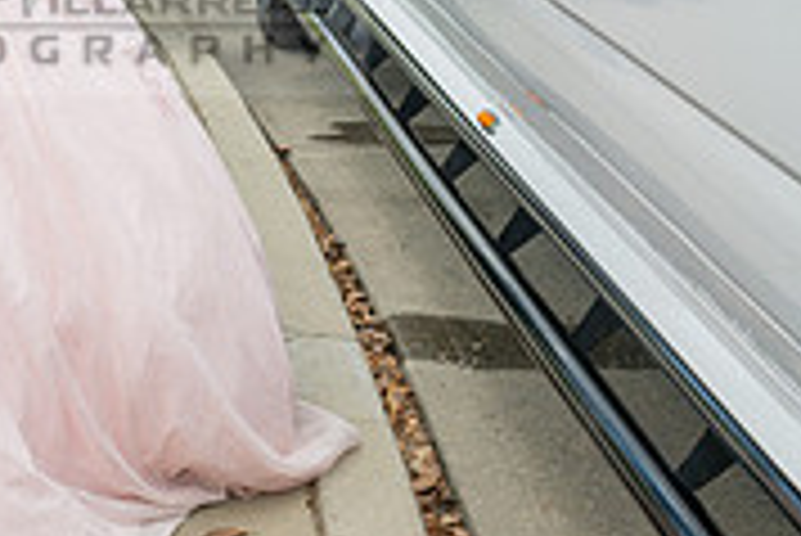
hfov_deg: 19.0
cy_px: -11
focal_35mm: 104
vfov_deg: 13.0
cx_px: -14
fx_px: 2316
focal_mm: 32
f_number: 6.3
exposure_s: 1/125
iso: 160
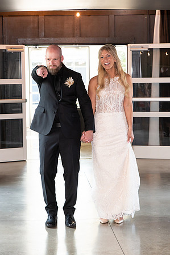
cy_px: 128
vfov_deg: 20.0
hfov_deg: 13.4
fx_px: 725
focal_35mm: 102
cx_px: 77
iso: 1000
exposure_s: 1/125
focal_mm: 68
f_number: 5
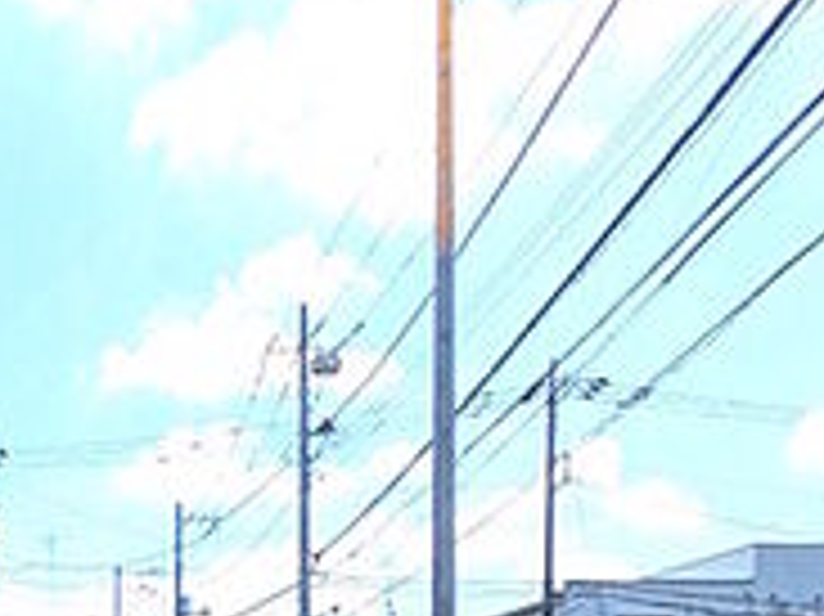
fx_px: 1094
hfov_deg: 37.6
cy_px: 800
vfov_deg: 26.6
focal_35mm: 46
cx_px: 32
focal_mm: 1.83
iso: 50
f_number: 2.2
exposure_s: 1/883
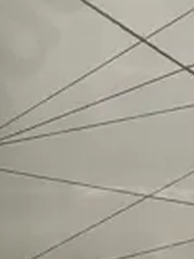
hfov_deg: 6.9
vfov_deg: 9.3
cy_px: 178
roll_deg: +0.7
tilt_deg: -26.7
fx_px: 1594
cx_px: -88
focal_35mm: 213
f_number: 1.8
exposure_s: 1/42
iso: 320
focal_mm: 3.99
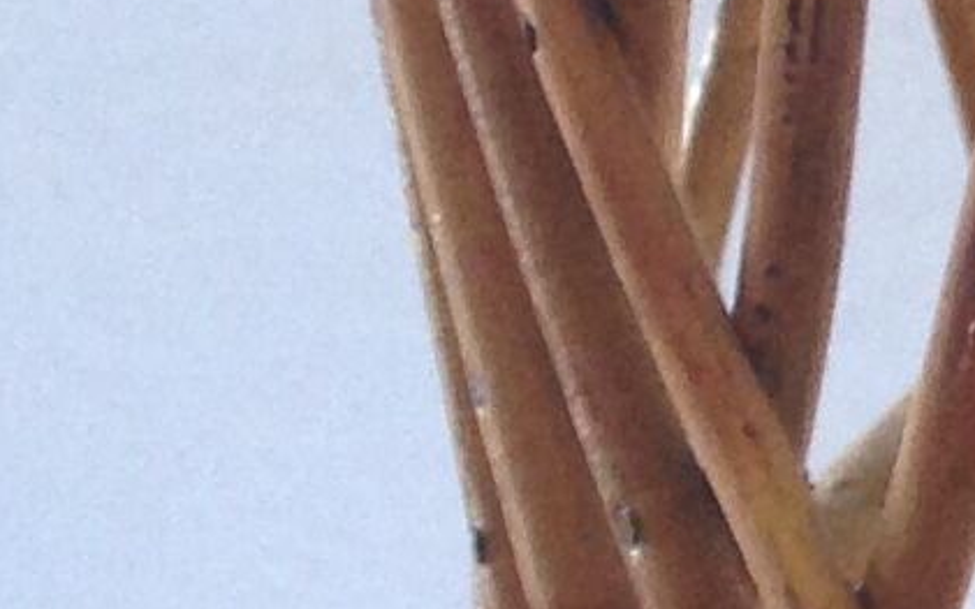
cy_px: -574
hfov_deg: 6.9
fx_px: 7200
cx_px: 3089
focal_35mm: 271
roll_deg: -0.6
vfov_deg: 4.8
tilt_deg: -22.8
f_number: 2.4
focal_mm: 4.12
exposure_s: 1/20
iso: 100
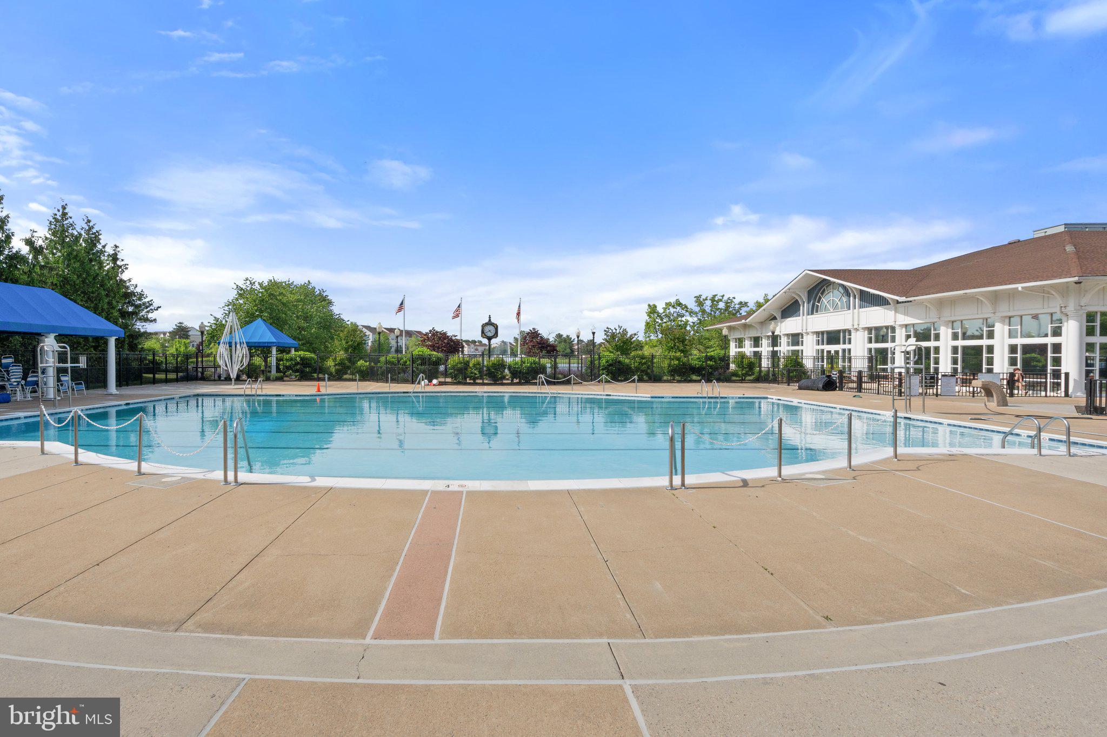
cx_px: 554
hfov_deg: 96.7
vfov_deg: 73.7
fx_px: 492
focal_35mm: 16
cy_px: 368
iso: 250
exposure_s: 1/800
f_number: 13
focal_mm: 16
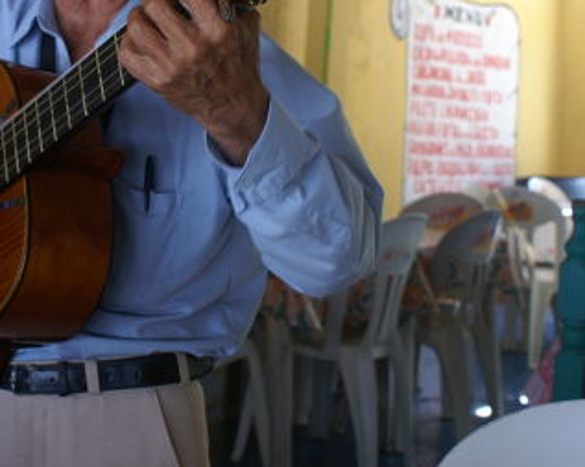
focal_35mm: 71
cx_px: 113
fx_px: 1228
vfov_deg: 21.3
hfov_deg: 26.3
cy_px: 108
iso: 100
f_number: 4
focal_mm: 20
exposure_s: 1/30
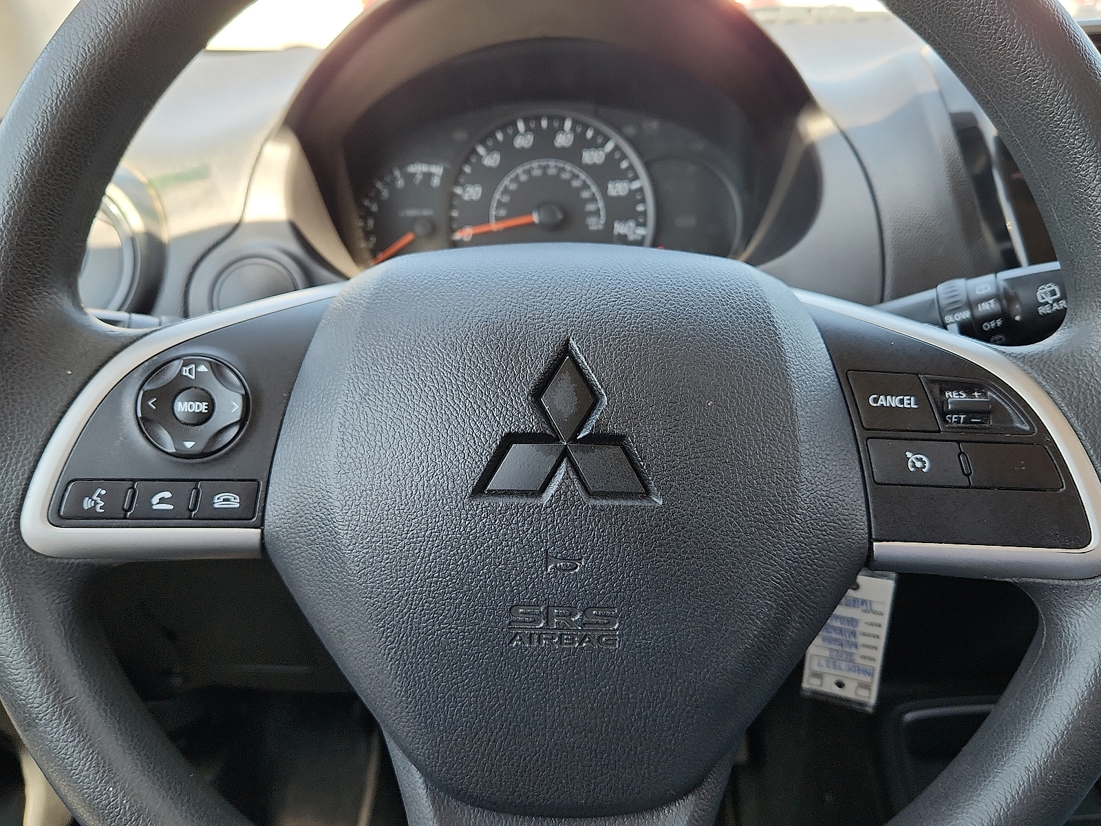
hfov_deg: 73.9
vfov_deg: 58.9
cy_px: 413
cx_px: 550
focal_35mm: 23
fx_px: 732
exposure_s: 1/59.2
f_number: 1.8
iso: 50
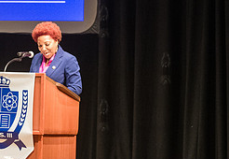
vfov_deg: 5.1
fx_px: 1769
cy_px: 64
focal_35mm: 275
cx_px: -6
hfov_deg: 7.4
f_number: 4
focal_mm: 112
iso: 5000
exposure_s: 1/200
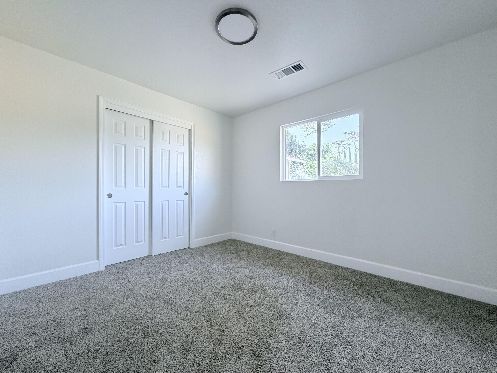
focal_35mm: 14
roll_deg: +0.2
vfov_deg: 85.7
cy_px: 186
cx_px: 248
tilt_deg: +0.2
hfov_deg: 102.1
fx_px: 201
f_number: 2.2
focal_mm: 2.22
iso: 320
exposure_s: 1/121
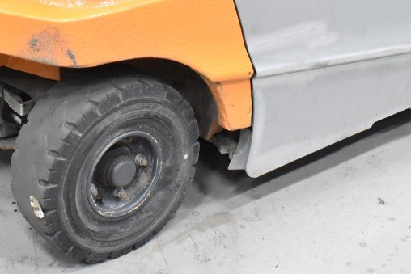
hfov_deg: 23.7
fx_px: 971
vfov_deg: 15.7
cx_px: 104
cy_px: -25
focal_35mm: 85
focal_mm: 24
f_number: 4.5
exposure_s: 1/30
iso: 1600
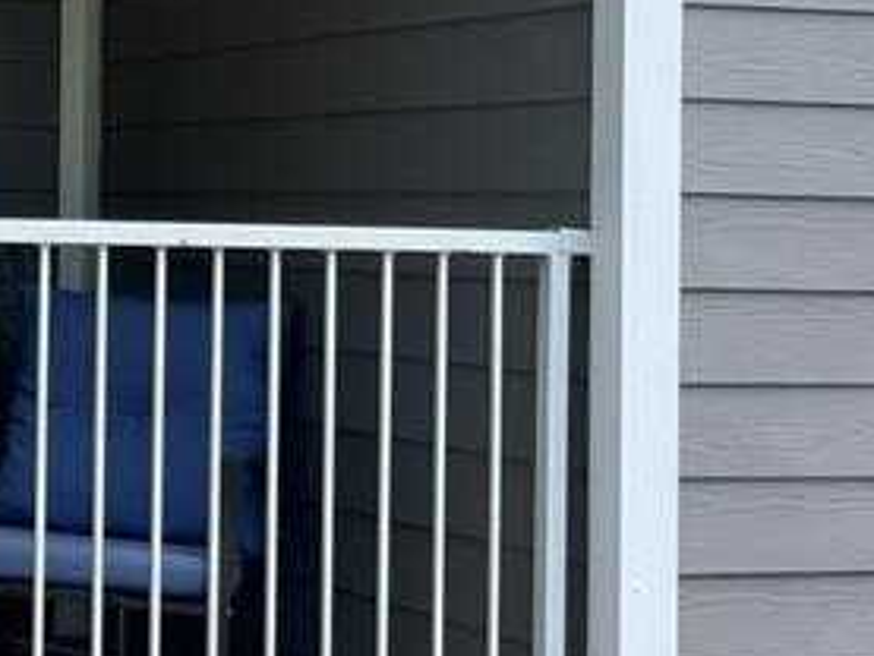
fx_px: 2425
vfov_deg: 15.3
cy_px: 164
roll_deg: -1.0
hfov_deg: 18.4
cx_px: -382
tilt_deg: +1.5
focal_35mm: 96
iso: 50
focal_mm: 5.1
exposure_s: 1/737
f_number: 1.6
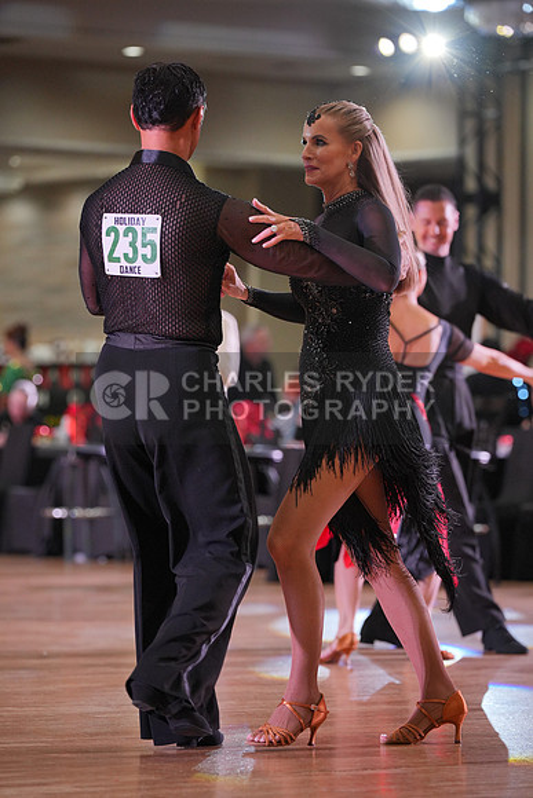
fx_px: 3906
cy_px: 399
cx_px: 266
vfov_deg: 11.7
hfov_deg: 7.8
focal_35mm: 176
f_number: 4
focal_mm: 176
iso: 2000
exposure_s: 1/400
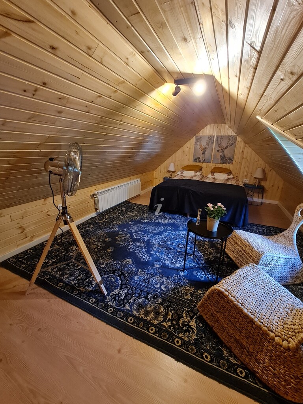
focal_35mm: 13
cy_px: 202
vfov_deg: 106.2
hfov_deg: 89.9
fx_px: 152
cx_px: 152
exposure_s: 1/50
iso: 320
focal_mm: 2.2
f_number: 2.2
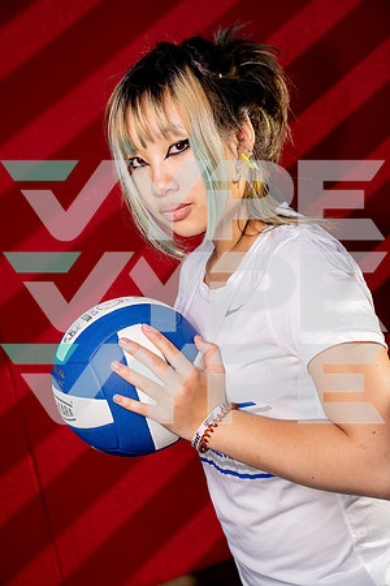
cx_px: 195
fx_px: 942
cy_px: 293
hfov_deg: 23.4
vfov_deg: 34.5
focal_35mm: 58
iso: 100
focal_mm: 58
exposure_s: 1/640
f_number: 5.6
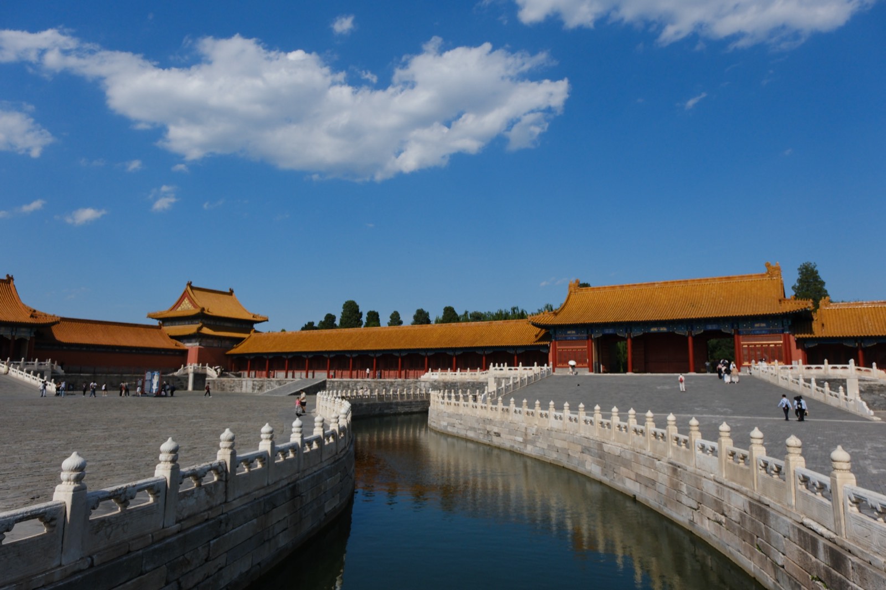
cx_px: 443
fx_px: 591
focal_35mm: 24
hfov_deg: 73.8
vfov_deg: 53.1
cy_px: 295
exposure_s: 1/3200
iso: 640
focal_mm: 16
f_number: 7.1
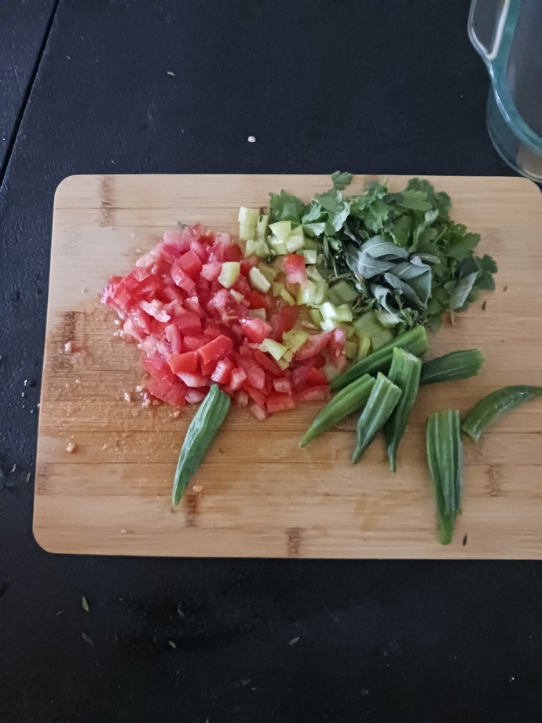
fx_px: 564
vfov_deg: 65.3
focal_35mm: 27
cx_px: 271
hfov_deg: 51.4
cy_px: 362
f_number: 1.8
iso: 5000
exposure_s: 1/10
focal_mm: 4
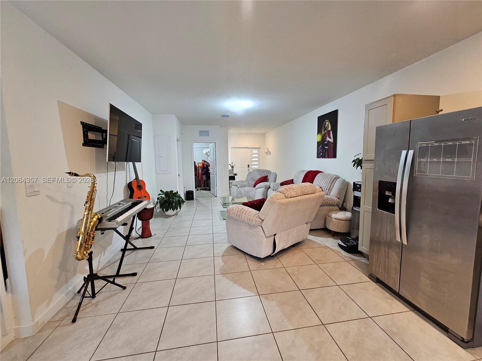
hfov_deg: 106.2
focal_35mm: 13
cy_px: 180
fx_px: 181
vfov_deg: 89.9
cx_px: 241
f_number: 2.2
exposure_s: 1/60.2
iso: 200
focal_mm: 2.2
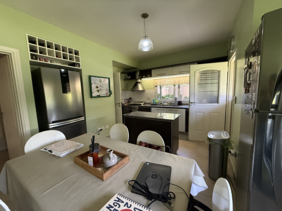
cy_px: 106
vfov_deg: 85.7
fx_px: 114
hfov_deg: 102.1
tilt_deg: -5.6
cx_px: 141
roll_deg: +2.0
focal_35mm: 14
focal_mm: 2.22
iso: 320
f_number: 2.2
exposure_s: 1/100
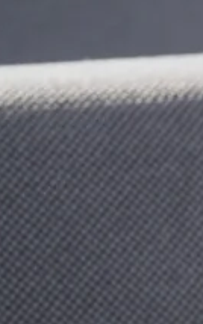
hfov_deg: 2.7
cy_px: 11
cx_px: 1226
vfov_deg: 4.6
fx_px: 4049
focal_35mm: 458
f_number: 7.1
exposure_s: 1/400
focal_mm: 50
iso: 160
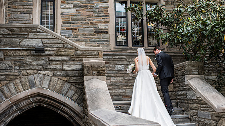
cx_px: 112
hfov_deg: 54.0
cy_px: 70
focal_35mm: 37
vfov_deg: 31.9
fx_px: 221
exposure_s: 1/2000
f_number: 2.2
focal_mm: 35
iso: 640
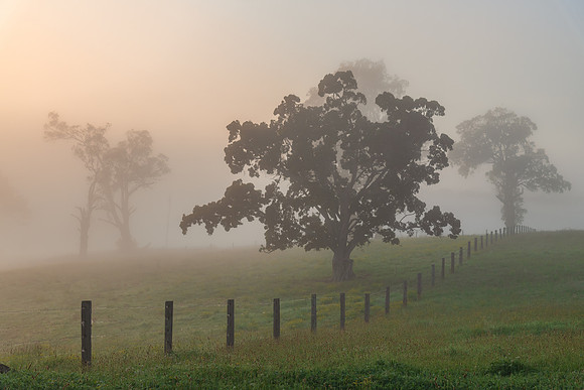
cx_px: 292
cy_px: 195
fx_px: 1055
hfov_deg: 31.0
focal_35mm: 65
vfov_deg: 20.9
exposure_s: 1/80
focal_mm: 65
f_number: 8
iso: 125
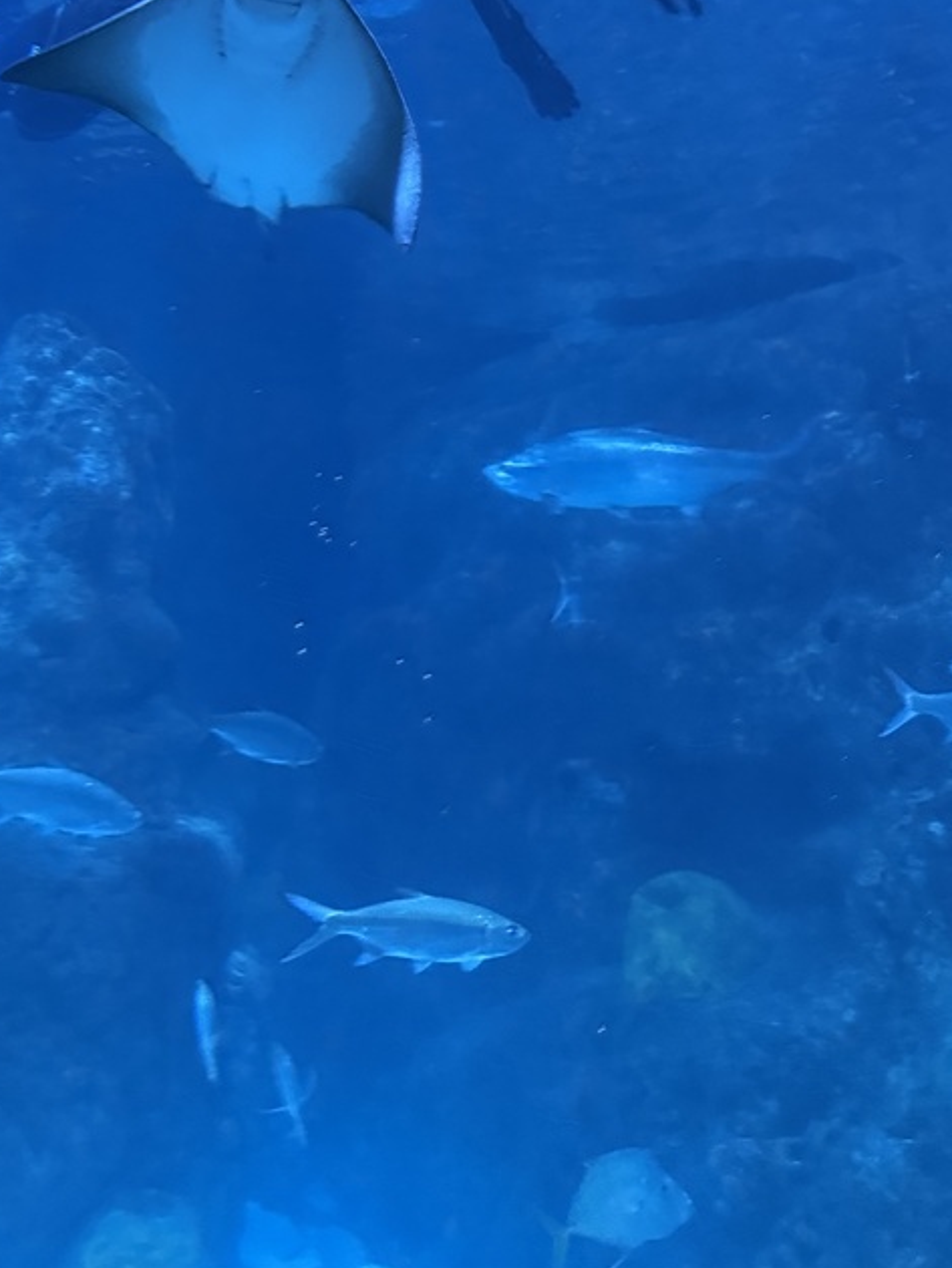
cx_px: 292
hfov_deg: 36.3
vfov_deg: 45.4
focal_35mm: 39
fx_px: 1429
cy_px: 250
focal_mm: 6.76
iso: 1000
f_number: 1.78
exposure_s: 1/40
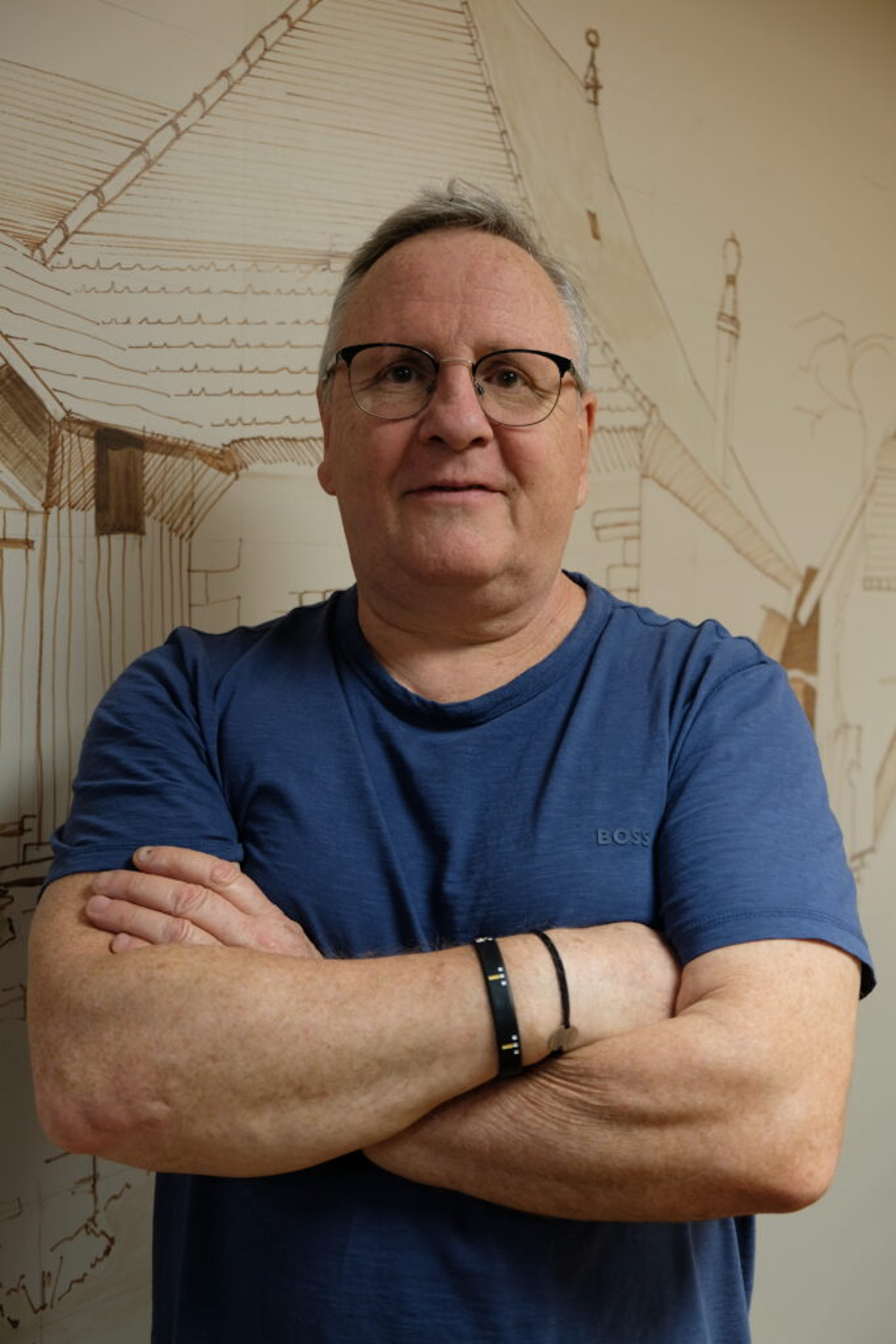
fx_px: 1567
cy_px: 672
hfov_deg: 31.9
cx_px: 448
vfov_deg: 46.4
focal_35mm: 42
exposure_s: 1/20
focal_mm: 27.7
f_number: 3.2
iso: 250
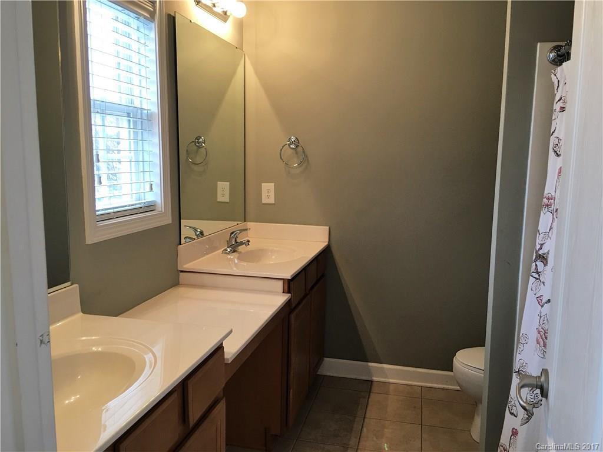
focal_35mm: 29
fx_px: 505
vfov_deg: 48.2
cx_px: 302
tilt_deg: -6.7
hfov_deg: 61.7
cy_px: 226
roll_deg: -0.3
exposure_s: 1/15
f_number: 2.2
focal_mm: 4.15
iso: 32
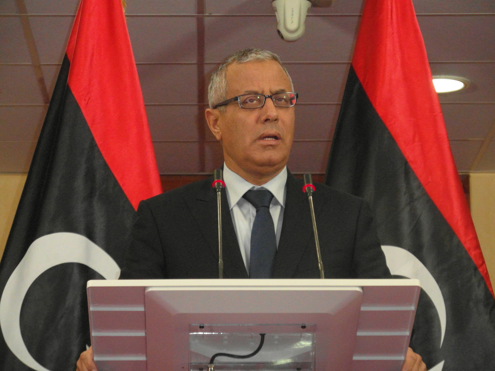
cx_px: 248
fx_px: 2545
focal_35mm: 178
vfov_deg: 8.3
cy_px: 186
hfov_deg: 11.1
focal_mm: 28.9
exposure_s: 1/60
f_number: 4.4
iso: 640
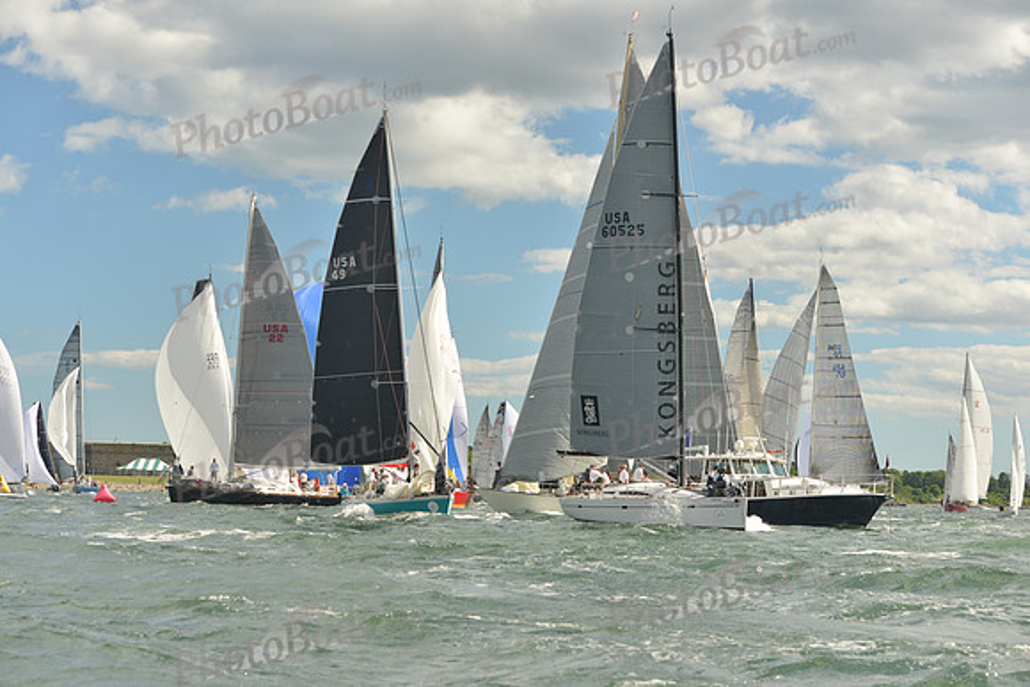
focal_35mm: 70
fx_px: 2003
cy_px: 344
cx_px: 515
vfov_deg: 19.5
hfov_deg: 28.8
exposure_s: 1/640
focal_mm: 70
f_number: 5.6
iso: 400
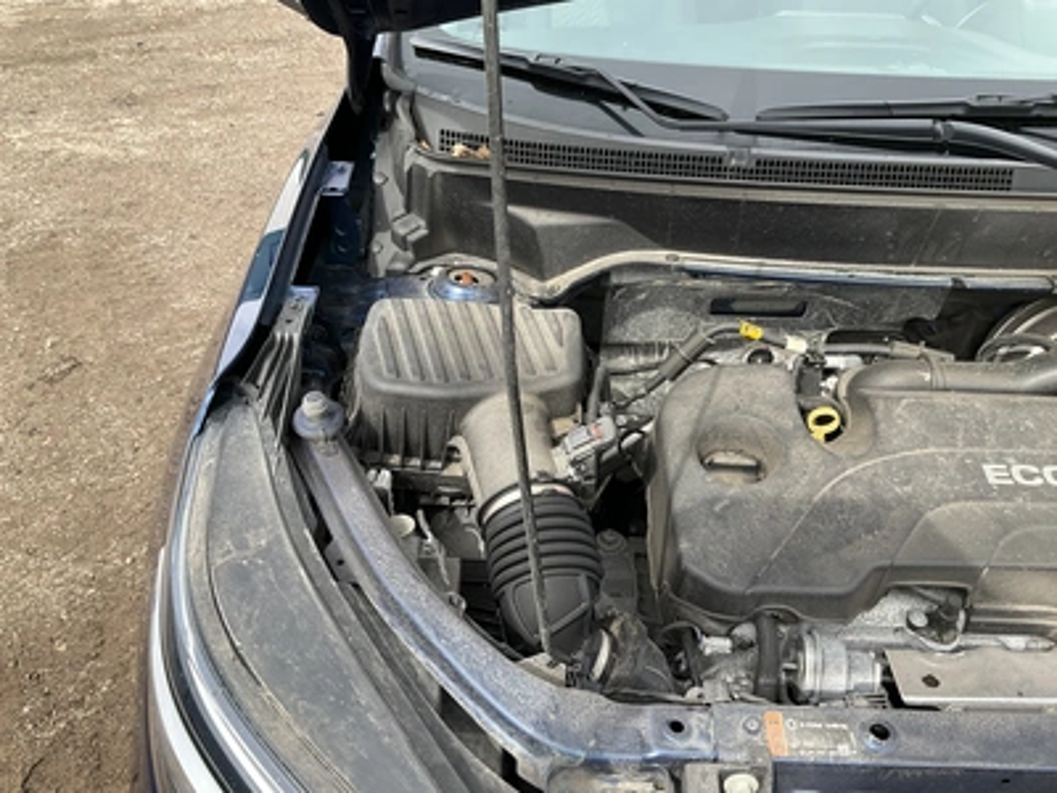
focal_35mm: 29
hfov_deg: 61.7
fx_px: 886
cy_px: 396
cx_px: 528
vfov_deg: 48.2
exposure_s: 1/365
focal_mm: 3
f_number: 1.8
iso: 25
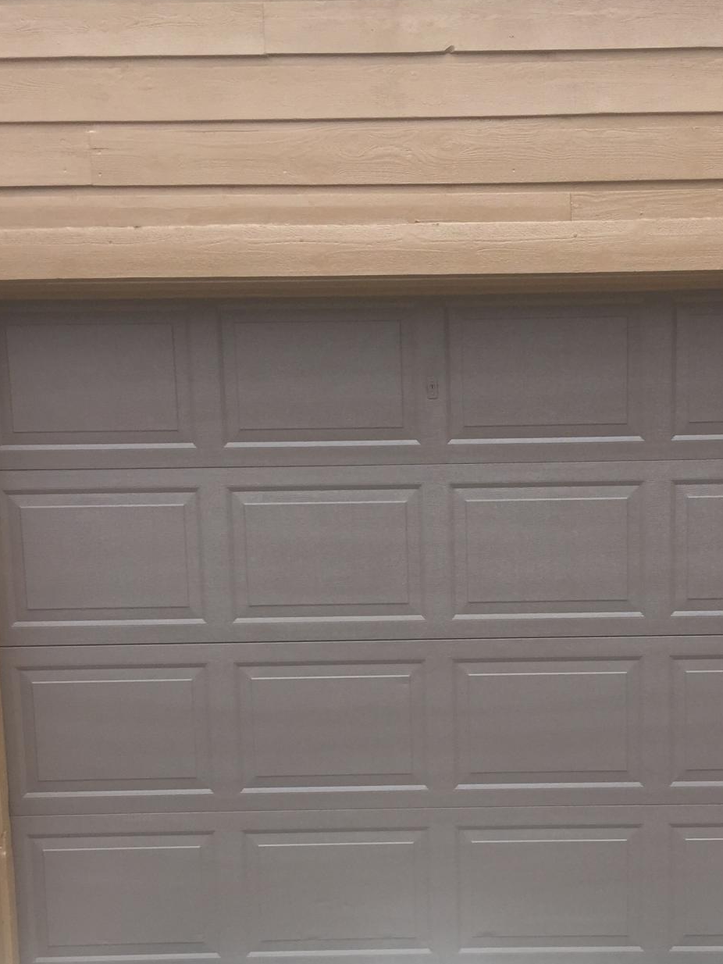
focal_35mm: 47
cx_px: 469
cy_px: 651
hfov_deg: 30.7
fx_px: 1308
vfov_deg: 39.9
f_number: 2.2
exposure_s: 1/565
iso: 32
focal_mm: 4.15
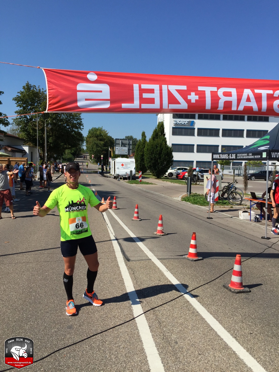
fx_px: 312
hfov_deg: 48.2
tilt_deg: -4.0
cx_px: 140
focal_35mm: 29
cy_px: 186
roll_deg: -1.8
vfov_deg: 61.7
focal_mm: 4.15
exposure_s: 1/2639
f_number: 2.2
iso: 32
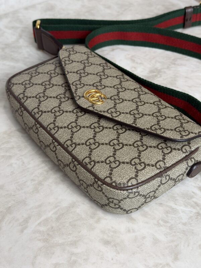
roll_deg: +2.7
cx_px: 100
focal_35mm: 48
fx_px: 372
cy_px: 134
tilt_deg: -44.0
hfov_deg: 30.3
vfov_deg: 39.7
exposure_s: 1/120
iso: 80
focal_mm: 6.76
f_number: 1.78
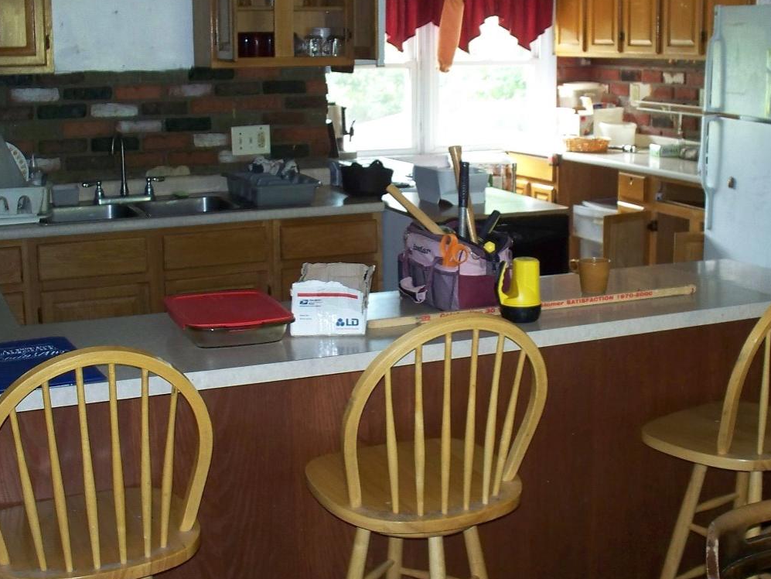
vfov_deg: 28.0
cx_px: 430
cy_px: 247
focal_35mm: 52
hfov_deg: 36.8
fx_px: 1158
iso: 200
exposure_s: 1/30
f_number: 2.8
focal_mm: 7.54
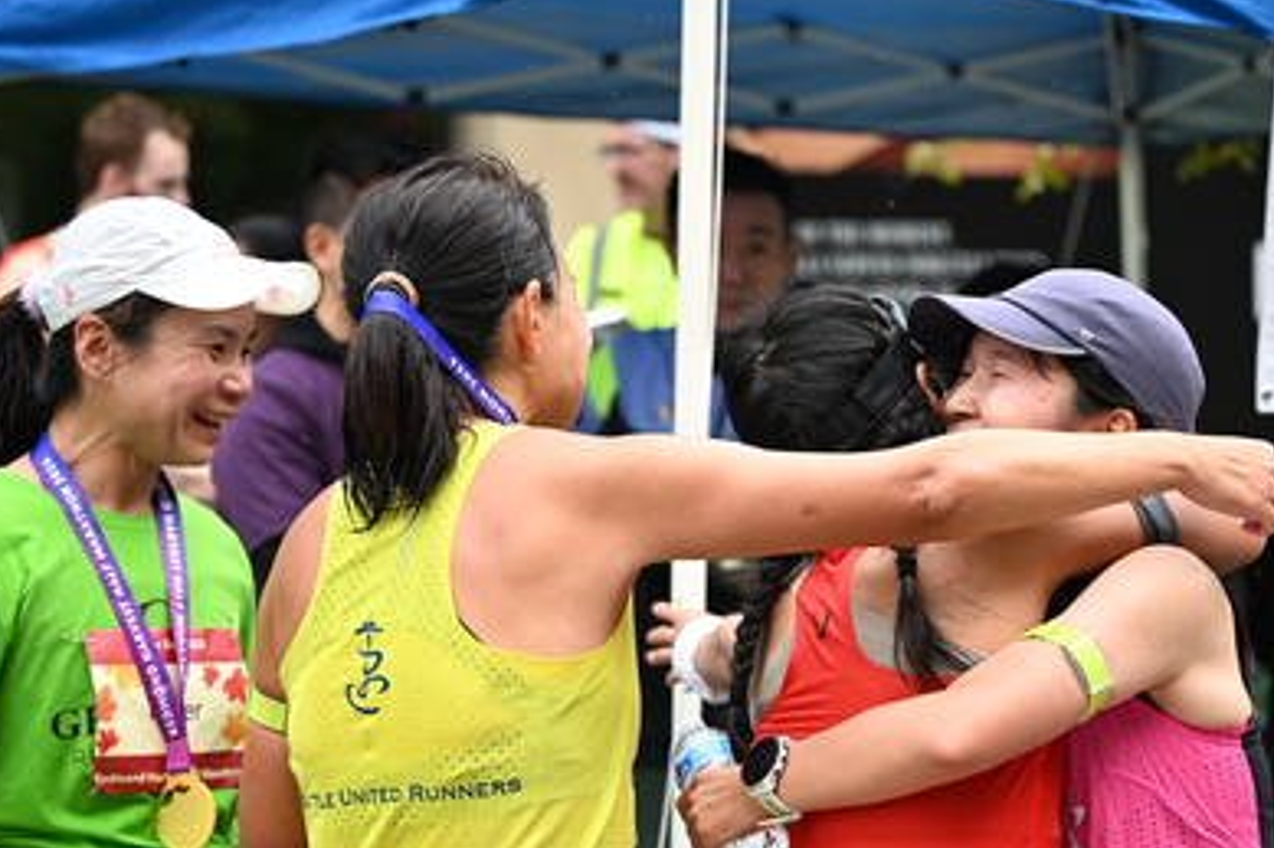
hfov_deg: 20.6
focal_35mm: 99
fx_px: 3502
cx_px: 773
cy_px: 509
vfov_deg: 13.8
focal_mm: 70
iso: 1250
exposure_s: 1/1600
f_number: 2.8
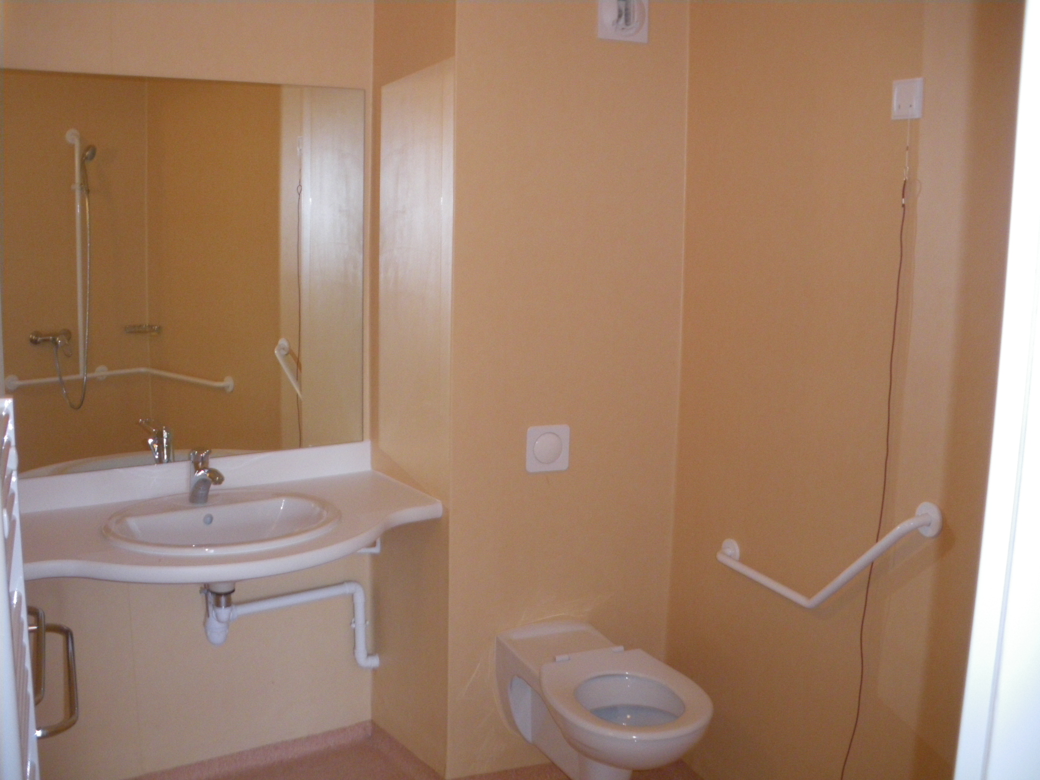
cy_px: 390
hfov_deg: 51.4
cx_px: 520
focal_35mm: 36
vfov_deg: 39.7
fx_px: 1082
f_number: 3.5
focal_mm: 6.3
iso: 400
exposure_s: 1/50
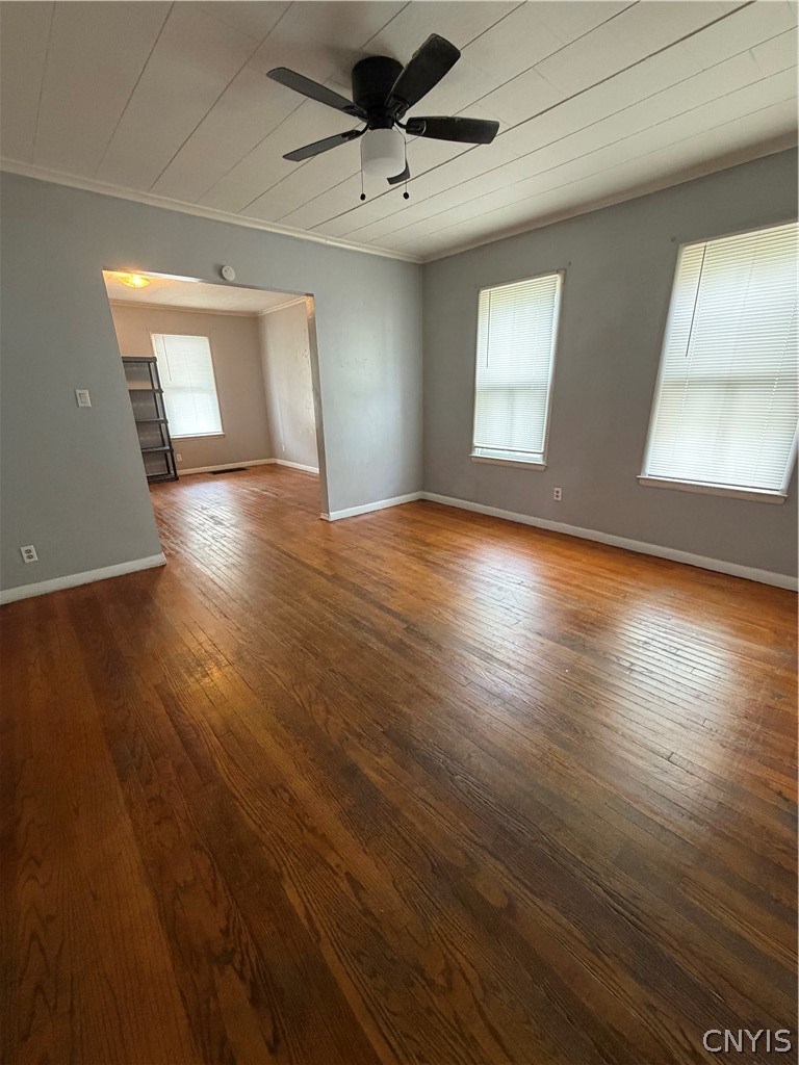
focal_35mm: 14
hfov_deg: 85.7
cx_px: 400
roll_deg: +1.4
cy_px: 532
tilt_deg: -18.0
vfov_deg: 102.1
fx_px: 431
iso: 500
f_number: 2.2
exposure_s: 1/60
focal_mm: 2.22
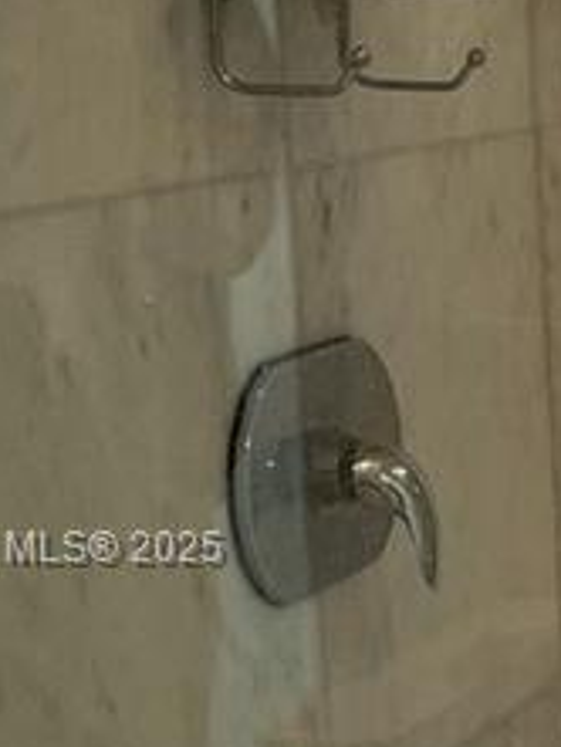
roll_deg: +2.2
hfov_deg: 9.8
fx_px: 3044
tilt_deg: -10.1
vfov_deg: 13.9
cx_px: 1125
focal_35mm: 141
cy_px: 551
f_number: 1.5
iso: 125
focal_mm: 5.7
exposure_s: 1/120
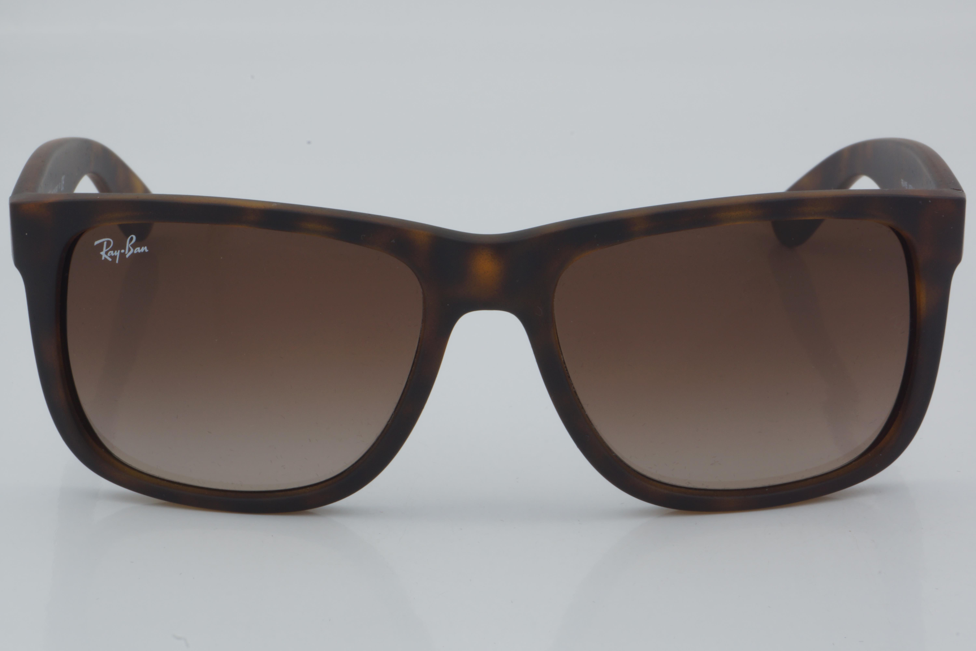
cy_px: 326
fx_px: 2236
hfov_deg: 24.6
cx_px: 488
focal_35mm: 82
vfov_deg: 16.6
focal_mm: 55
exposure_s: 1/4
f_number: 32
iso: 100
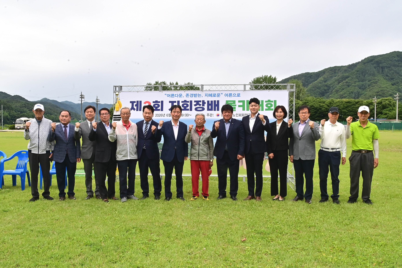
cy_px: 134
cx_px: 201
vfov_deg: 42.3
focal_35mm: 31
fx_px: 346
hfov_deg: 60.3
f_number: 20
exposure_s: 1/160
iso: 640
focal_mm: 21
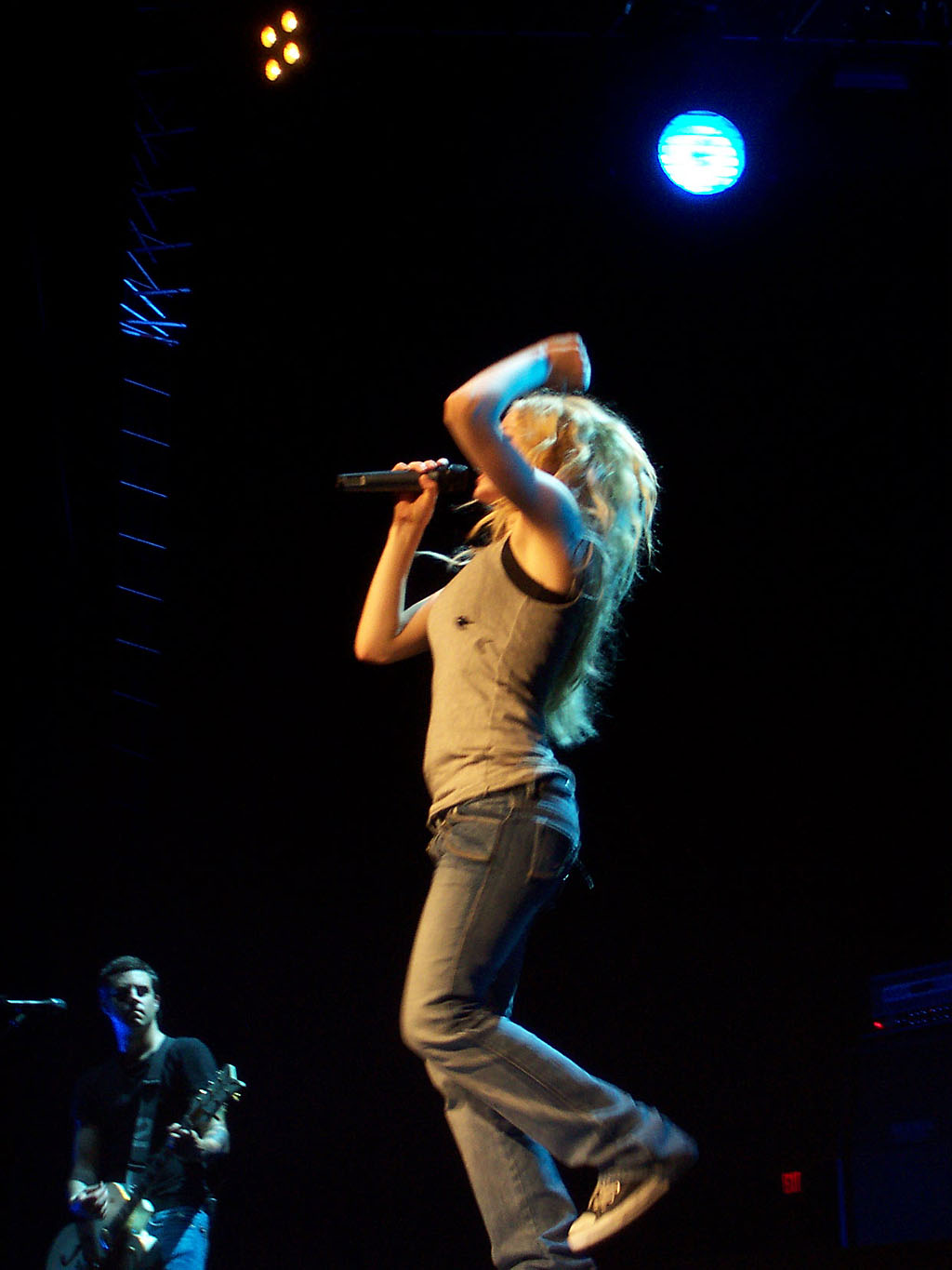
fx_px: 3263
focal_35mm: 89
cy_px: 635
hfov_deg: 16.6
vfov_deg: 22.0
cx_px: 476
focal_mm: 13.5
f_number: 4.1
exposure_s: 1/60
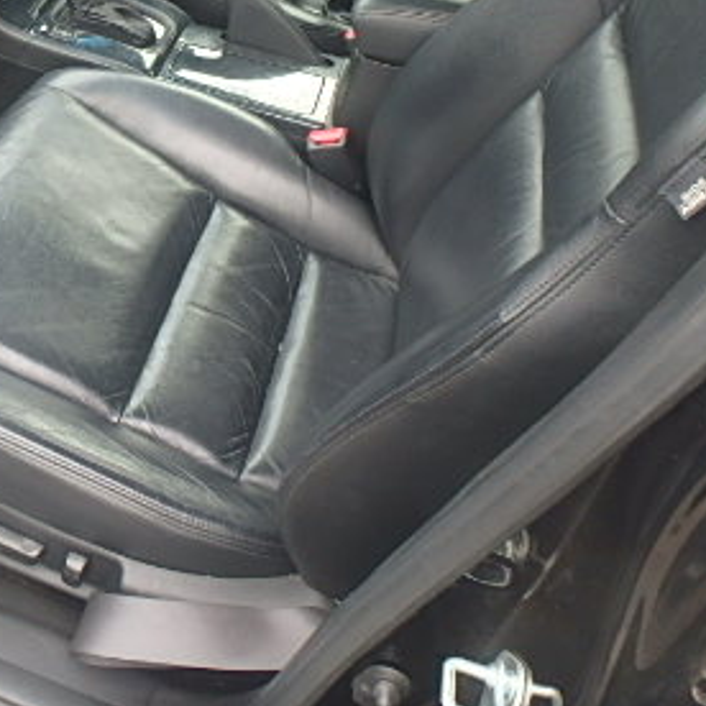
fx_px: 992
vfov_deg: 37.1
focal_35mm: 43
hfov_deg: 37.5
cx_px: 125
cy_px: 97
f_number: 3.5
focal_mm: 3.7
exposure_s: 1/60
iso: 125
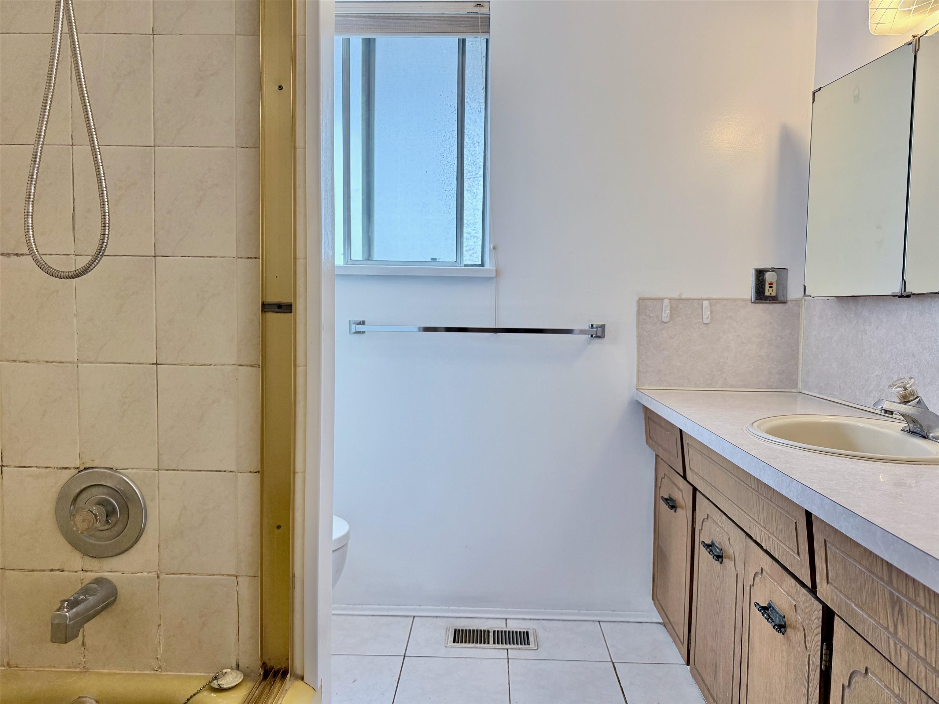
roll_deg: -1.1
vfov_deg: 56.8
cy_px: 352
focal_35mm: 24
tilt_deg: -4.0
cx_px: 470
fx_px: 651
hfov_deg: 71.6
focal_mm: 6.76
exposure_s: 1/180
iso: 200
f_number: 1.78
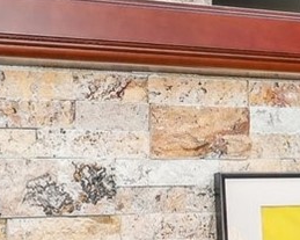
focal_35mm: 118
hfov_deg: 15.5
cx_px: 390
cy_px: 192
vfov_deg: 13.0
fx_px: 1047
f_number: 8
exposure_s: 1/4
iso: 400
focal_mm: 16
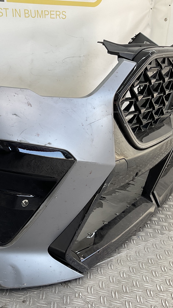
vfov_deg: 47.4
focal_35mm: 43
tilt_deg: -19.5
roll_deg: -3.4
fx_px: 351
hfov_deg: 26.0
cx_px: -6
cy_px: 153
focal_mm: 3
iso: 16
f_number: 1.8
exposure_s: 1/117
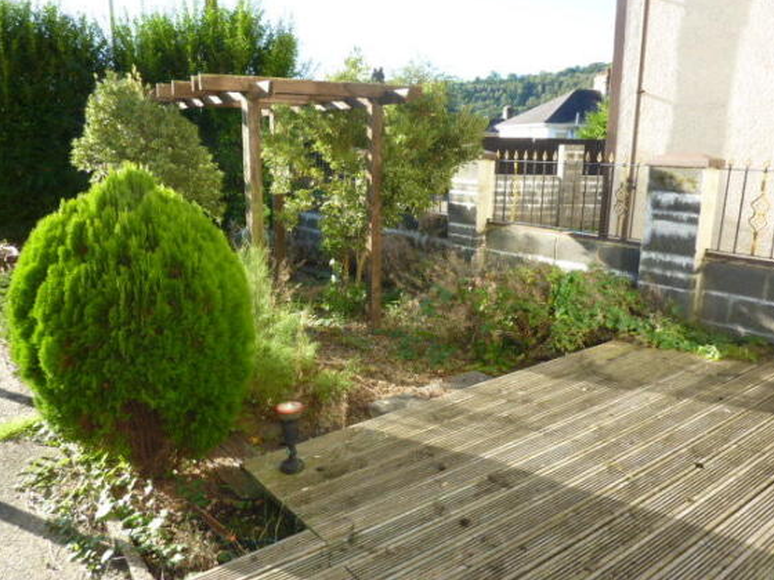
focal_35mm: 26
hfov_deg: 67.3
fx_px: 581
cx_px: 379
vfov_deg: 53.1
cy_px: 296
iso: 100
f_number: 4
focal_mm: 4.1
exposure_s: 1/160
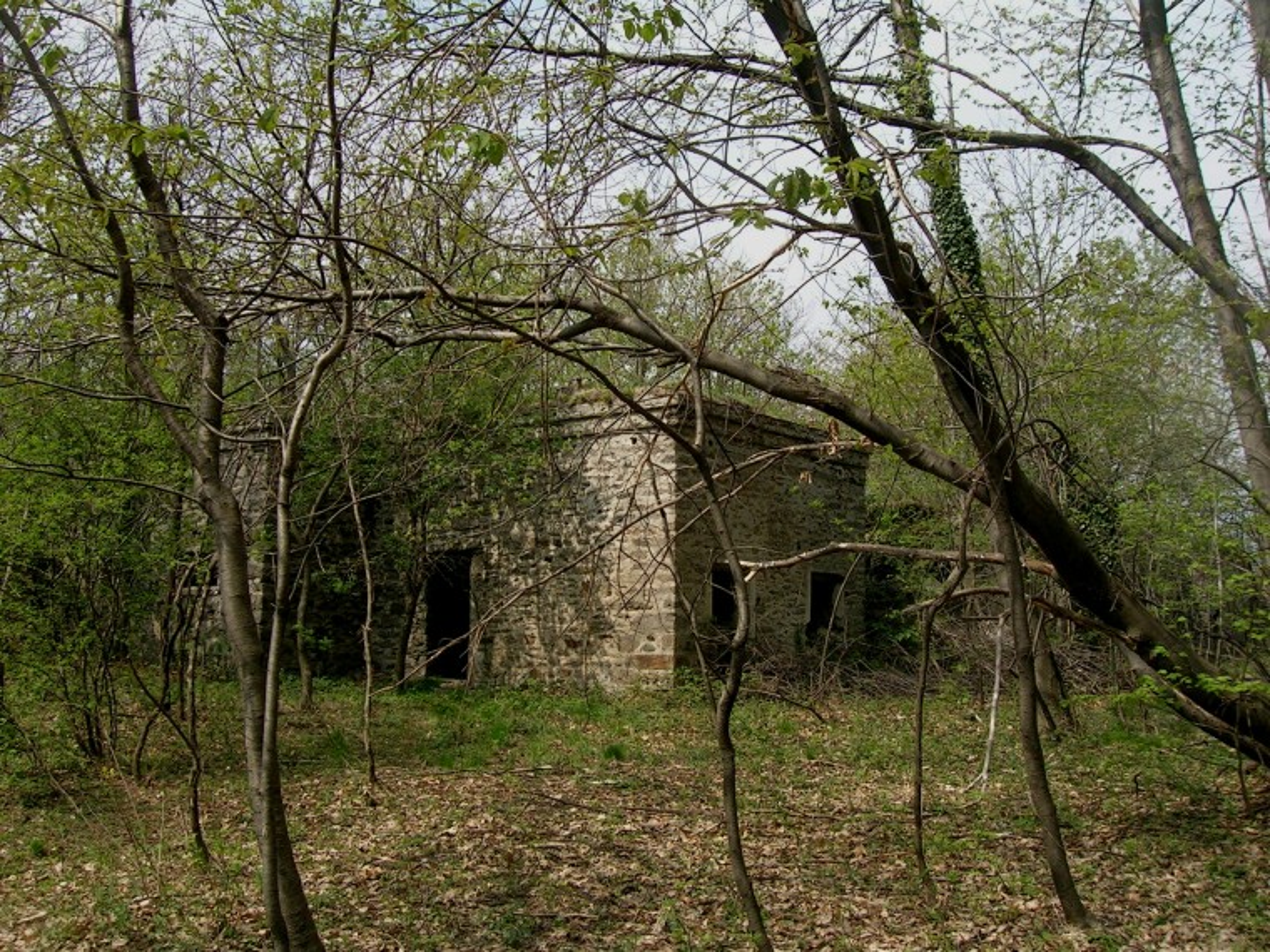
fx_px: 1284
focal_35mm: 35
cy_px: 476
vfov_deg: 40.7
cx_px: 635
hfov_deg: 52.6
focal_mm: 5.4
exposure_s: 1/272
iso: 50
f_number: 4.8
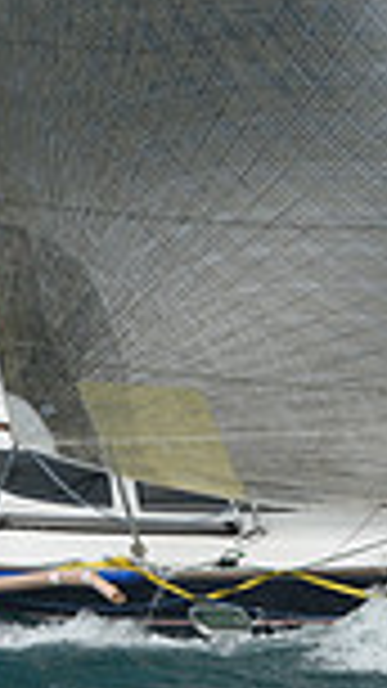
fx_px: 5074
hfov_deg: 4.4
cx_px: 266
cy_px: 488
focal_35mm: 278
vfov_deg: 7.8
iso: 250
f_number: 10
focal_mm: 70
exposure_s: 1/800
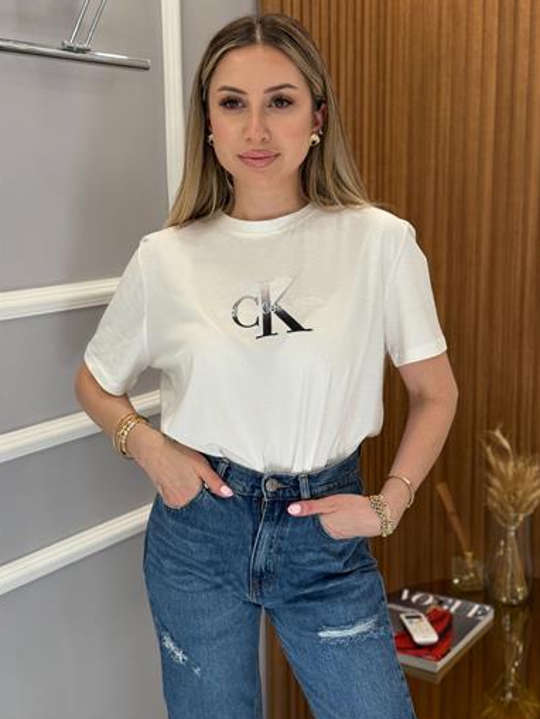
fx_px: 1019
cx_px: 269
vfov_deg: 38.9
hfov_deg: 29.7
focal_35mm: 49
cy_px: 360
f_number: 1.78
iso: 160
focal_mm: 6.76
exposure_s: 1/242
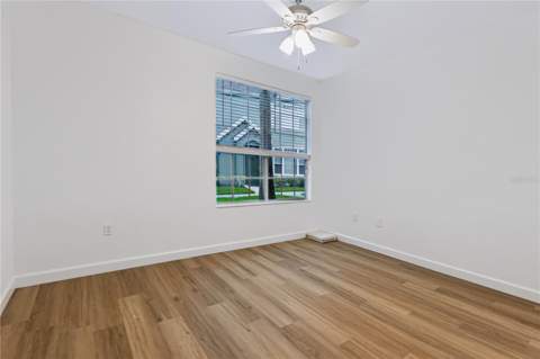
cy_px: 180
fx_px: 240
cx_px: 270
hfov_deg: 96.8
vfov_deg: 73.6
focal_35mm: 16
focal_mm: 16
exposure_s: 1/100
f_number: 5.6
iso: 200
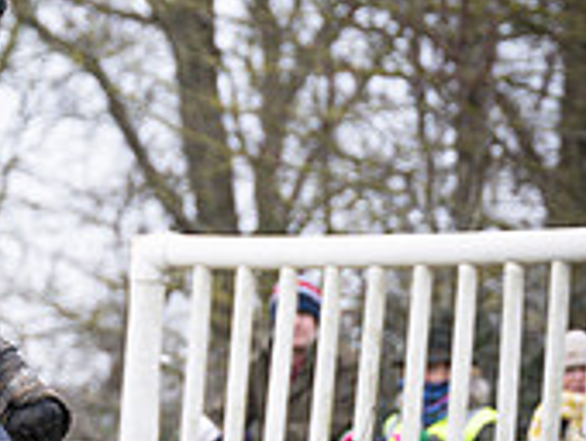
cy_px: 154
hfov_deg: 4.5
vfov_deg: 3.4
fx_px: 7357
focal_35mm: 434
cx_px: -407
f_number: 2.8
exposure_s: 1/1600
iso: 400
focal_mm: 73
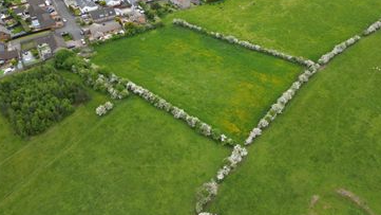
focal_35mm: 29
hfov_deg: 66.0
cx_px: 198
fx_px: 293
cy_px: 79
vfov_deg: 39.9
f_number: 1.7
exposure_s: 1/1000
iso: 100
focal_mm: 6.72
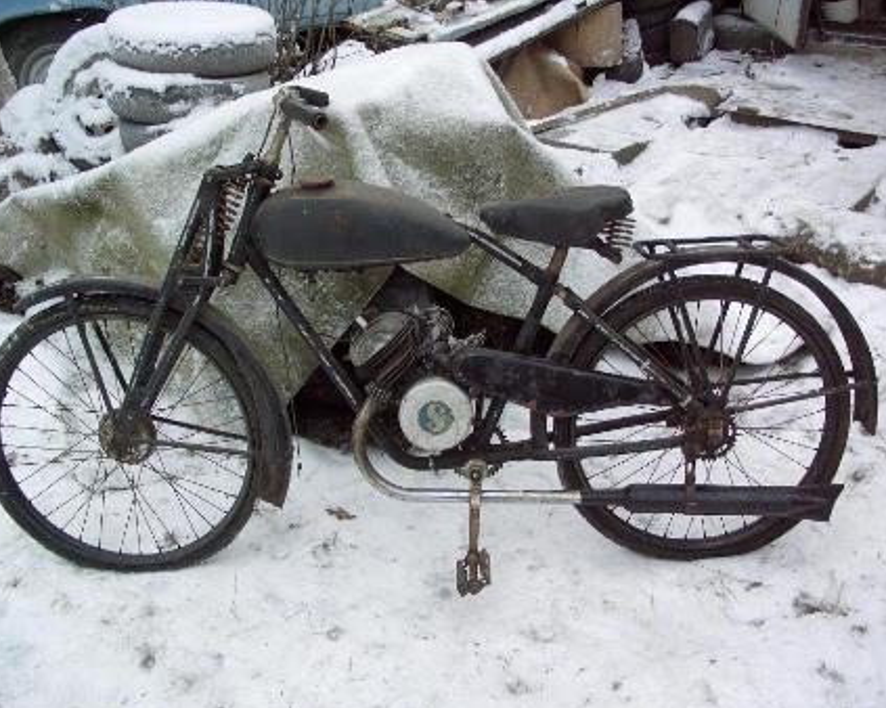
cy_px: 359
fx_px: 917
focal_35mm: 35
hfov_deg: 51.5
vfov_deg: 42.2
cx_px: 414
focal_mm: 7.1
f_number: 2.8
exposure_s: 1/100
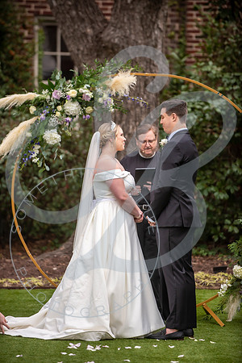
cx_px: 121
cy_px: 182
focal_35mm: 200
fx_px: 2017
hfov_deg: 6.9
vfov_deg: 10.3
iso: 640
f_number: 2.8
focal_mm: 200
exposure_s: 1/640
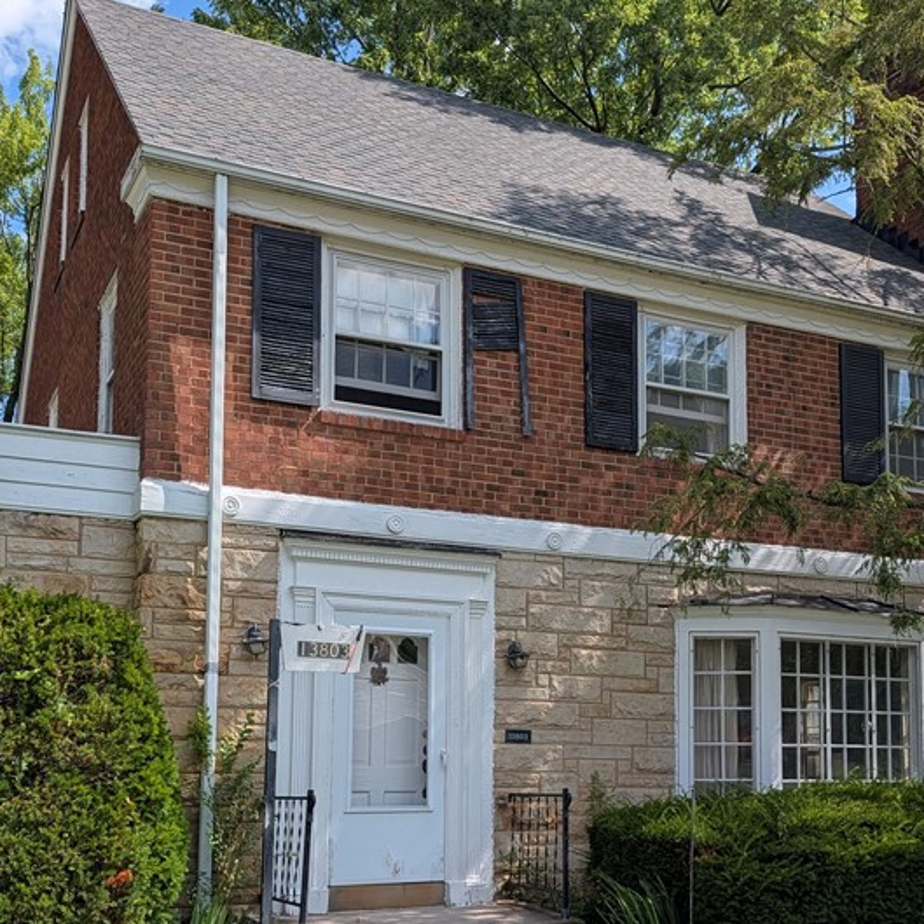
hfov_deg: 40.8
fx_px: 1238
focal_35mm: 41
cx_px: 537
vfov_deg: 40.4
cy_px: 622
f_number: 1.68
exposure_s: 1/652
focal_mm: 6.9
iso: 18
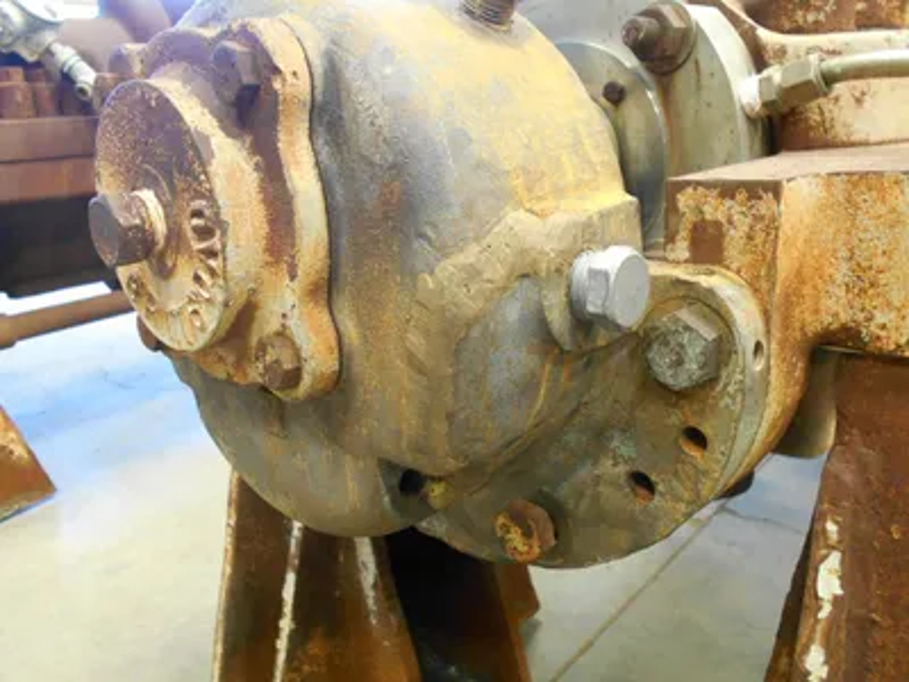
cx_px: 454
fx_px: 788
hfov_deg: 60.0
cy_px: 341
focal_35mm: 30
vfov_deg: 46.8
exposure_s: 1/10
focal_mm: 5.1
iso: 400
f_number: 3.4
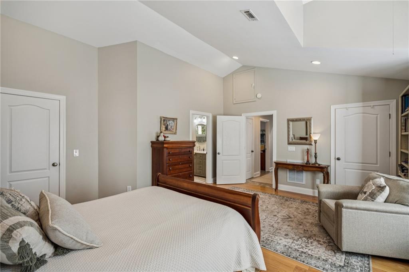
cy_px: 136
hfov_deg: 96.8
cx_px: 204
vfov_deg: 73.7
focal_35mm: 16
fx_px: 182
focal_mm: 16
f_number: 5.6
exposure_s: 1/15
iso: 100
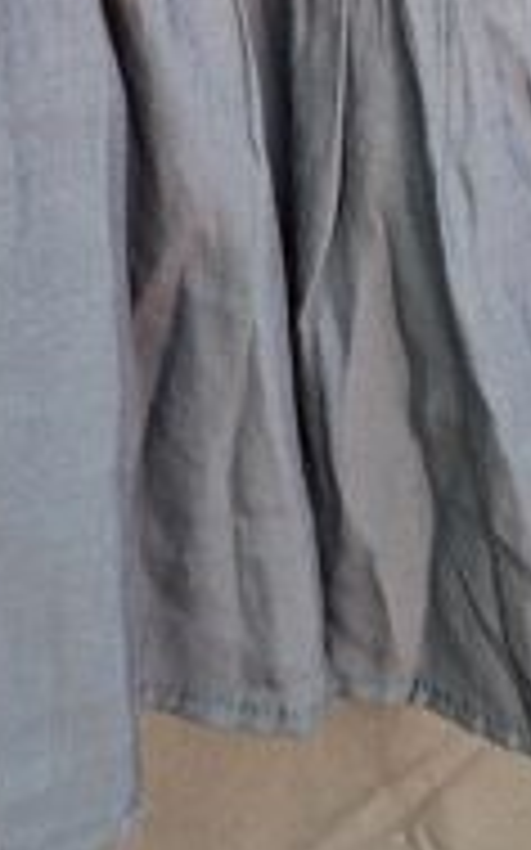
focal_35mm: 103
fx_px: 2387
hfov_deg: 12.6
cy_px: -796
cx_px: 495
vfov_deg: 16.2
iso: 200
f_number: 1.8
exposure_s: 1/50
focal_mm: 5.54
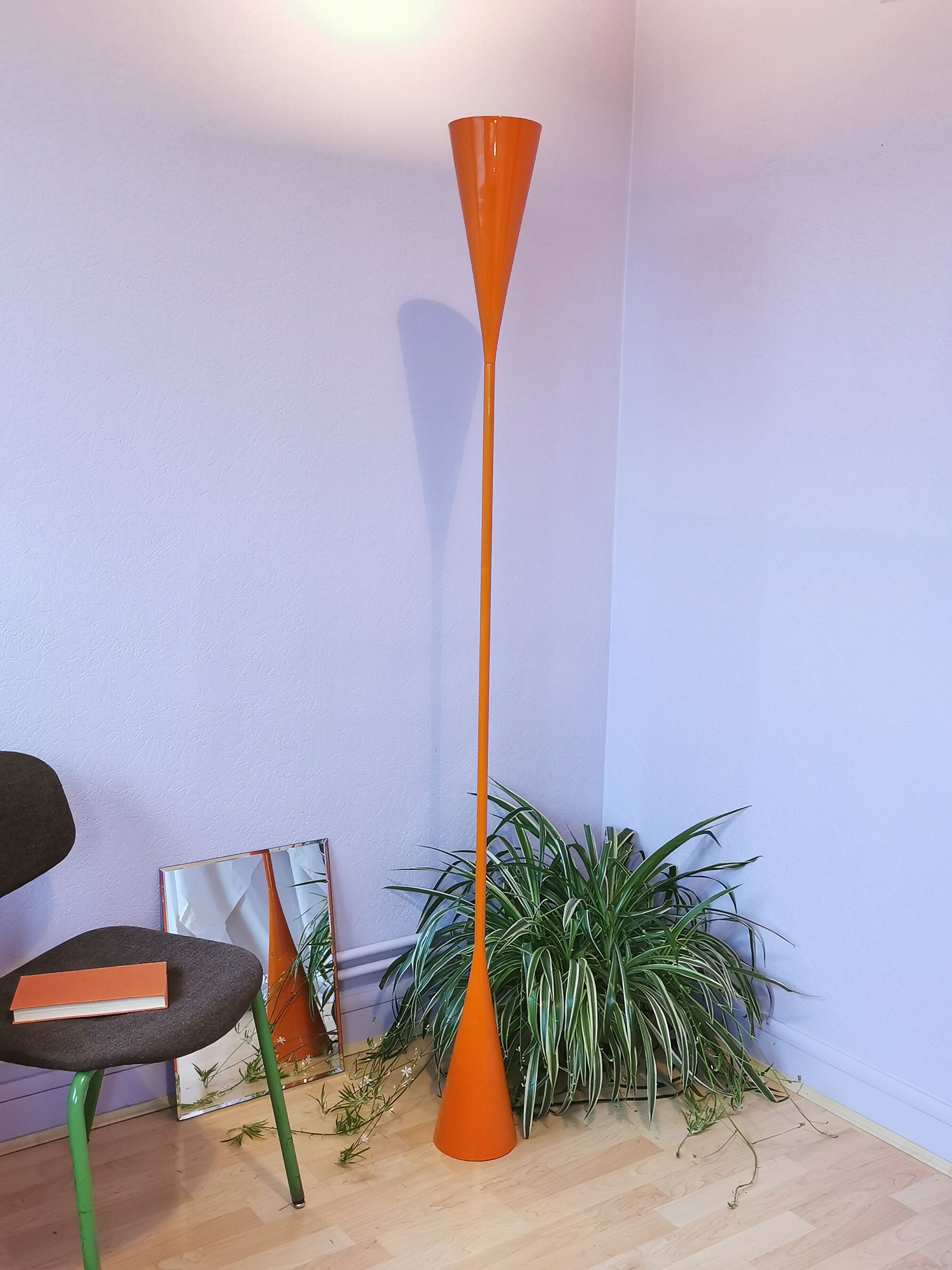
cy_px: 635
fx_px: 1320
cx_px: 476
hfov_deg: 39.7
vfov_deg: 51.4
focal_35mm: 36
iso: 250
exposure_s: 1/50
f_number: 1.8
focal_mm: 5.58
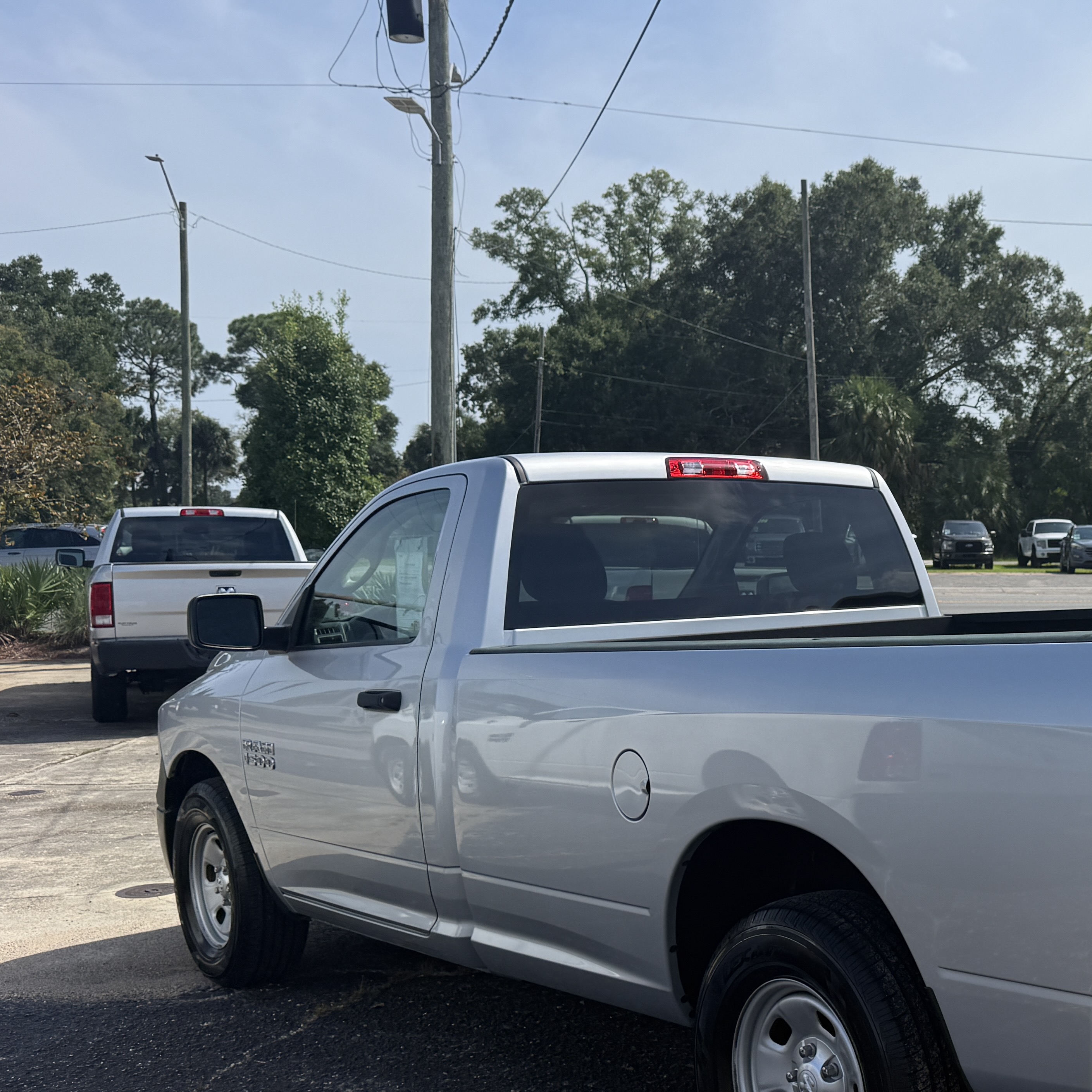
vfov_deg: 39.0
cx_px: 1035
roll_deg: -0.4
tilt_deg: -4.9
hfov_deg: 36.1
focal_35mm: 43
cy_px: 666
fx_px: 1535
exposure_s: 1/5714
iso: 80
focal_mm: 6.76
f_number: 1.78
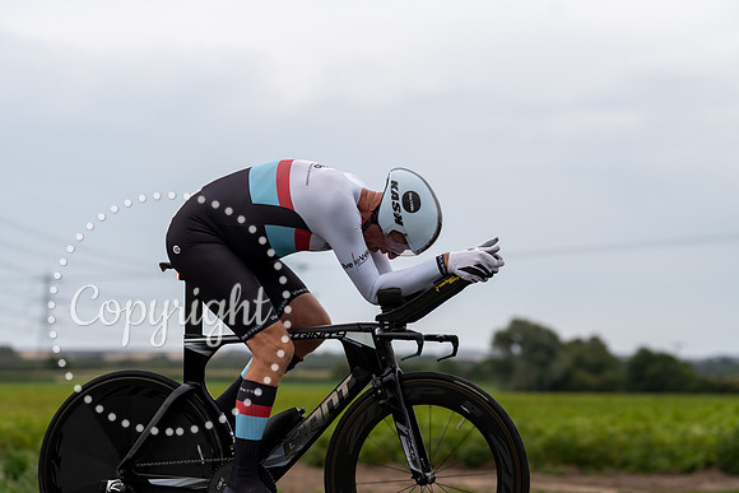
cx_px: 370
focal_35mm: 109
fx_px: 2238
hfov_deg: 18.8
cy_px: 246
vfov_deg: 12.6
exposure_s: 1/1000
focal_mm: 109
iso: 320
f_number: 3.5
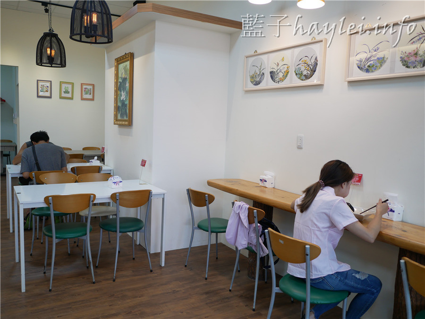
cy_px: 160
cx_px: 212
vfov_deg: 46.8
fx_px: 368
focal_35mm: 30
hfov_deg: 60.0
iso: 200
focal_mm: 15
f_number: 2
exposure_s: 1/125
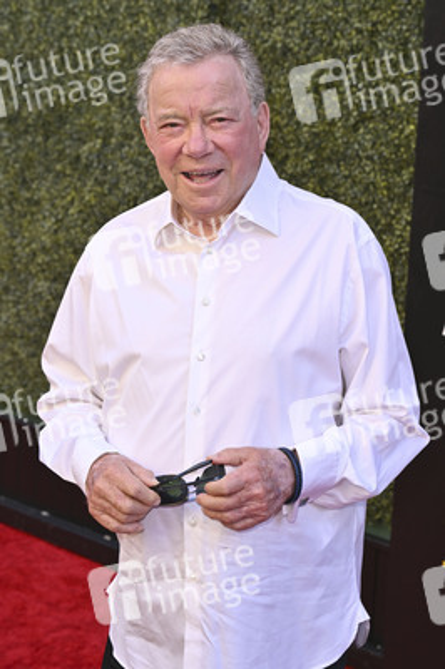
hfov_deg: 20.0
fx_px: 1263
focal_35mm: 68
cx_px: 222
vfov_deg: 29.7
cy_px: 334
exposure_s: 1/250
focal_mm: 68
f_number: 6.3
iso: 640
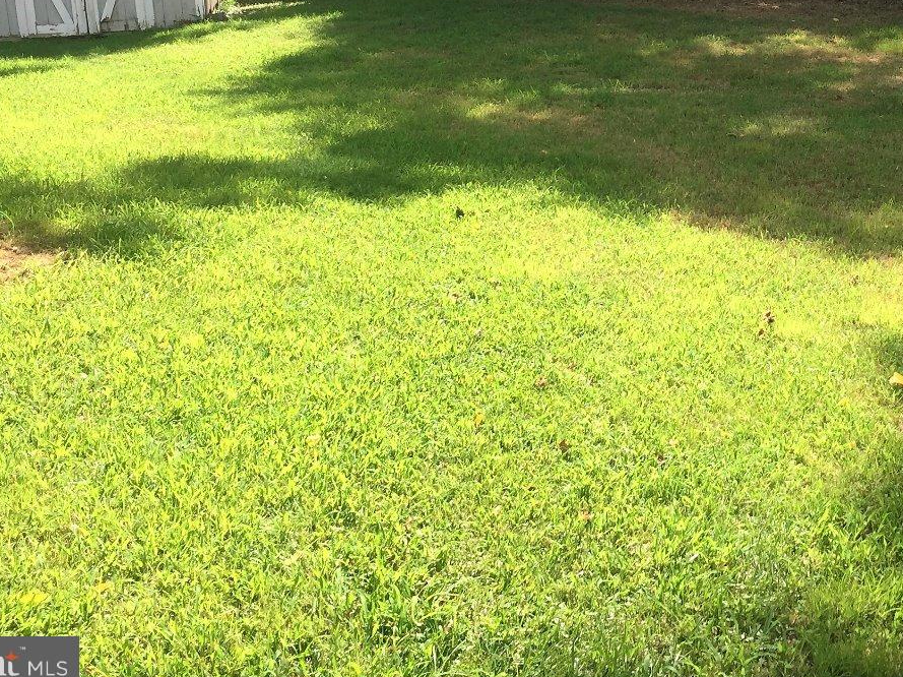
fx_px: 1226
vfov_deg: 30.2
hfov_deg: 39.7
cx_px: 633
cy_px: 146
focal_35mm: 47
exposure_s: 1/659
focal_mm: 4.15
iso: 32
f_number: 2.2
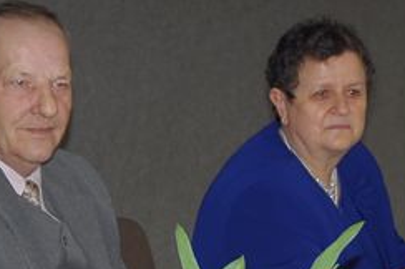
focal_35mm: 183
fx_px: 2053
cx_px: 259
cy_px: 306
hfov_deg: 11.3
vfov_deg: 7.4
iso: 200
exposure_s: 1/60
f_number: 4.2
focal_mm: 35
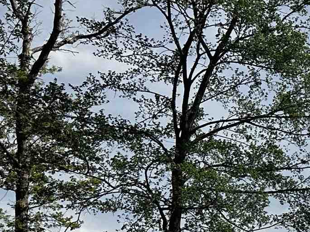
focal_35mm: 108
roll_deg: +2.7
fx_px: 967
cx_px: 682
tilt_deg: +7.7
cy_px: 280
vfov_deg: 13.3
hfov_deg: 14.2
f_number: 1.78
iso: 80
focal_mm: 6.86
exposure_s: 1/10753
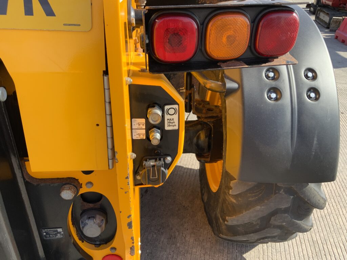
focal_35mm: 29
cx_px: 174
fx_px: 291
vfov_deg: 48.2
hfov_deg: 61.7
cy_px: 130
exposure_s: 1/327
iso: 16
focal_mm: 3
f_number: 1.8
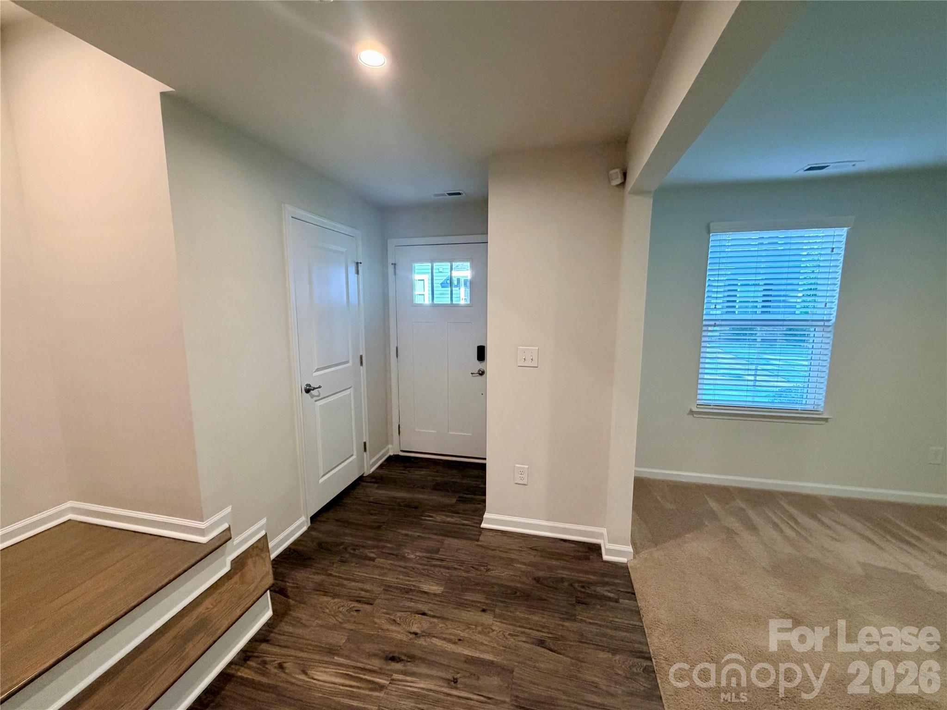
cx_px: 474
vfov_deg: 85.7
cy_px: 355
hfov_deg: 102.1
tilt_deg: -8.7
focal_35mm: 14
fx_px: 383
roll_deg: +0.6
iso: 250
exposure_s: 1/60
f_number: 2.2
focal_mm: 2.22
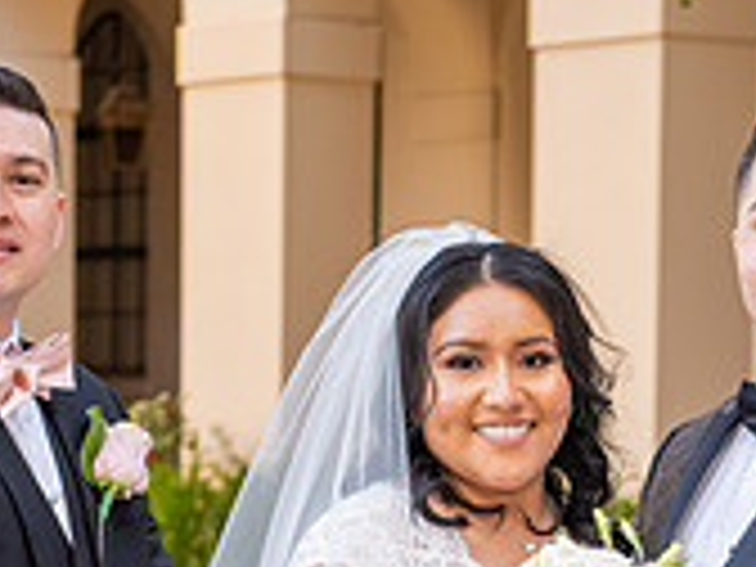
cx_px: 536
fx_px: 4062
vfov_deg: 7.9
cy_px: 686
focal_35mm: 186
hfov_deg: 10.6
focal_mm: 56
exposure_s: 1/200
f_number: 4.5
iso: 640
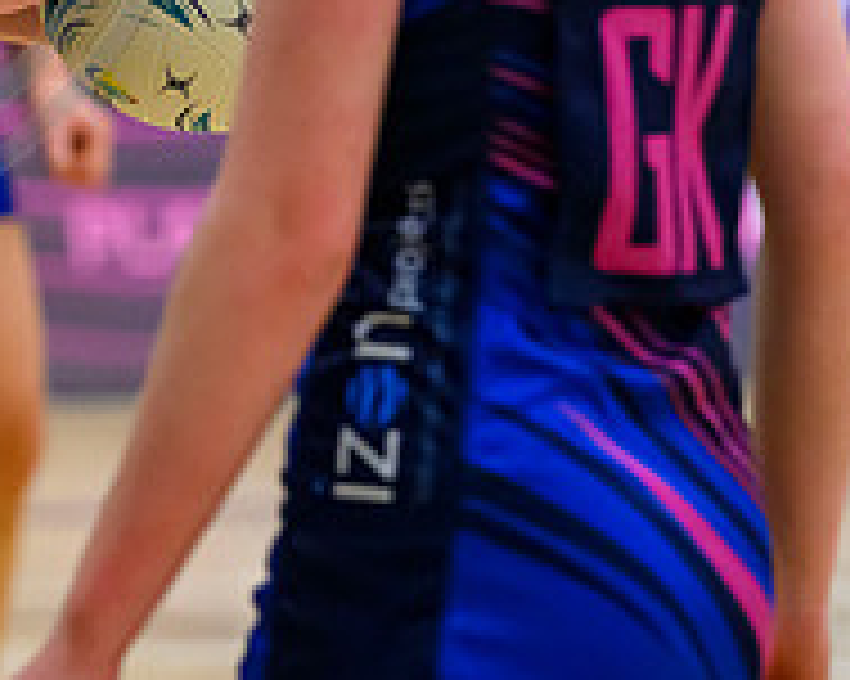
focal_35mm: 550
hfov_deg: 3.5
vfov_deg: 2.8
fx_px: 13829
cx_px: -63
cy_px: -261
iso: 6400
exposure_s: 1/800
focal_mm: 165
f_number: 3.5
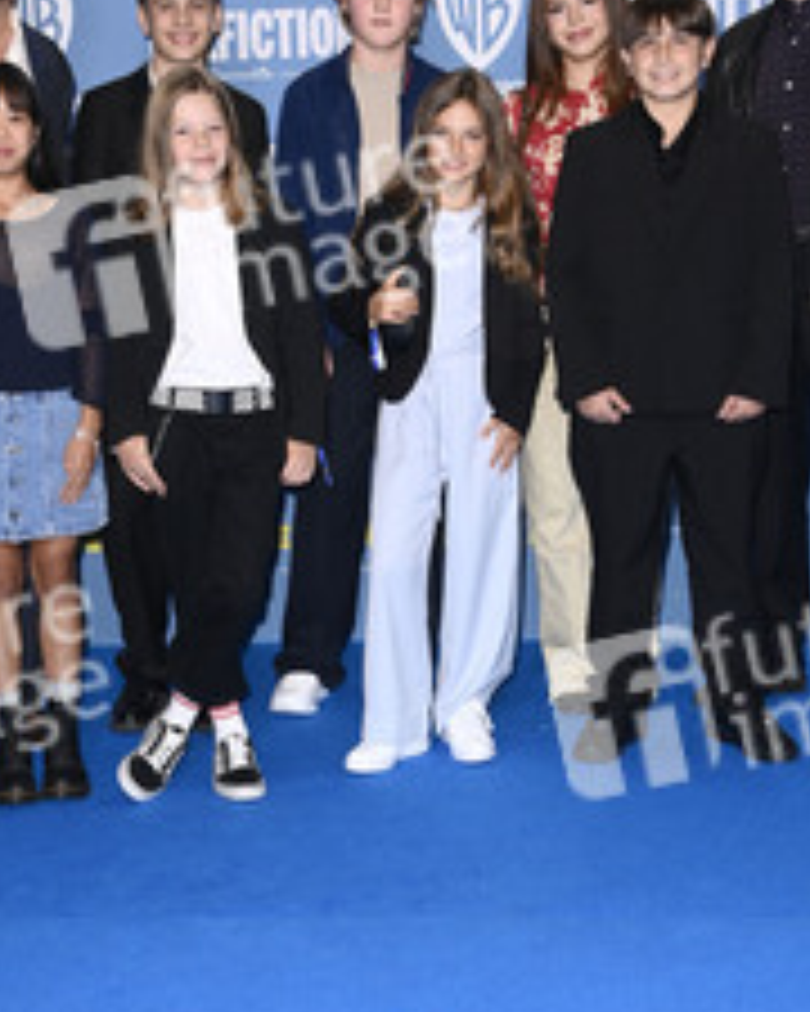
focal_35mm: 75
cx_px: 369
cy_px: 468
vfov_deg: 25.4
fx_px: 2247
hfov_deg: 20.4
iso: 1250
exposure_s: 1/250
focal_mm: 45
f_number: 5.6
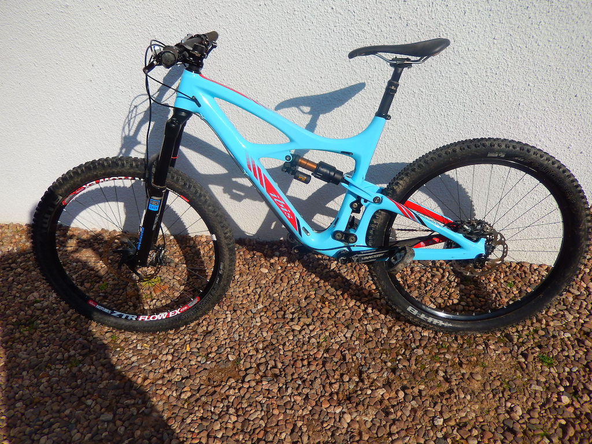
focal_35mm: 25
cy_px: 222
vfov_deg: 54.9
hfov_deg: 69.4
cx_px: 296
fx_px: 428
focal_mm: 4.5
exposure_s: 1/800
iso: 125
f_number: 6.8
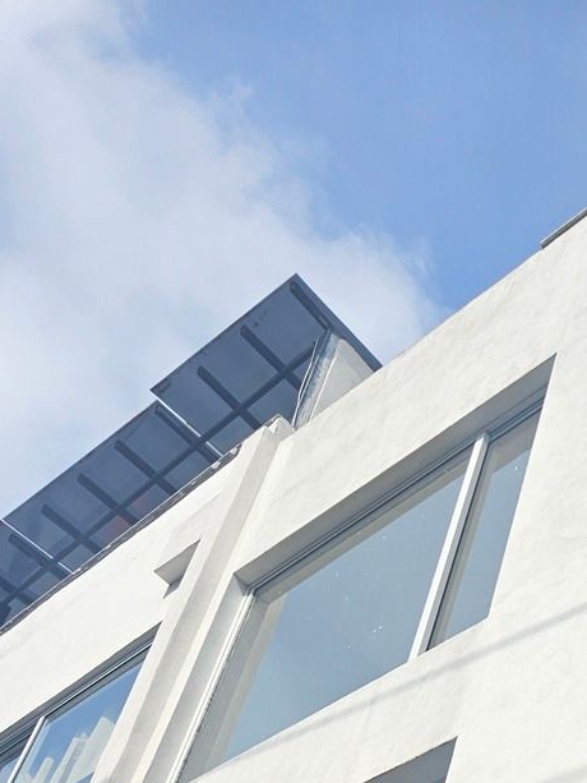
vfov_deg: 27.3
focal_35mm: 60
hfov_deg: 22.4
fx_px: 1356
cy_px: 1000
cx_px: 720
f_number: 1.8
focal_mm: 5.4
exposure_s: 1/2737
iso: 25
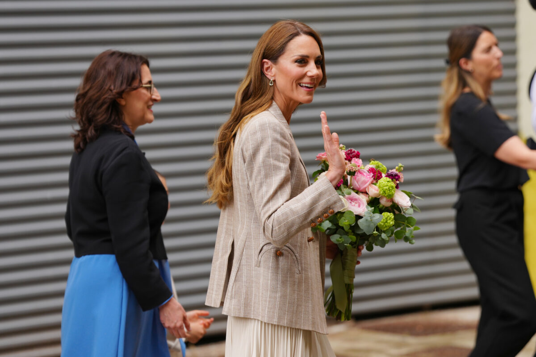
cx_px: 268
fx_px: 2055
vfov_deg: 9.9
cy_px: 178
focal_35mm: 138
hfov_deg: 14.9
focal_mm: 138
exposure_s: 1/1600
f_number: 3.2
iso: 400
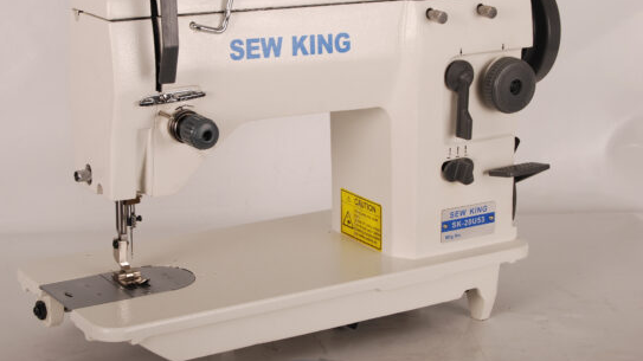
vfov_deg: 13.9
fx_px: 1483
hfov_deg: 24.5
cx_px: 307
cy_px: 140
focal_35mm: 87
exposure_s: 1/200
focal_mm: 50
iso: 100
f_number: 10
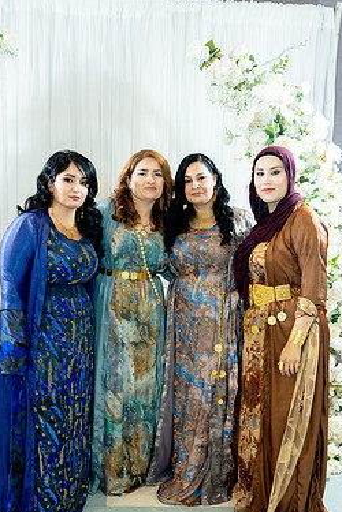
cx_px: 159
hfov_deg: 36.9
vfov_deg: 52.8
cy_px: 304
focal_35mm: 36
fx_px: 513
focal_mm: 30
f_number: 2.8
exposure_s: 1/160
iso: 800
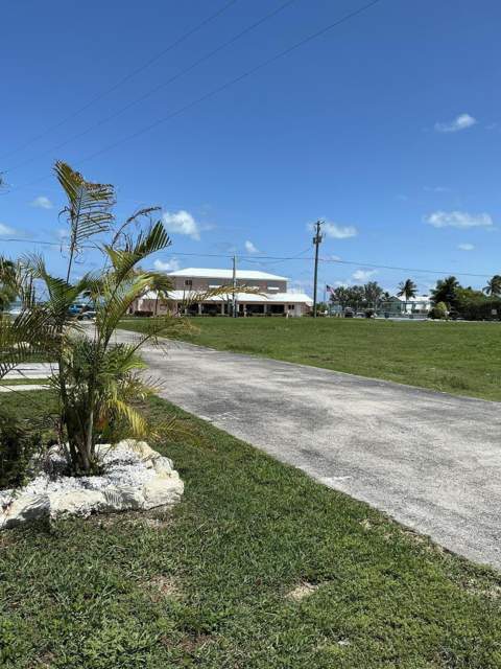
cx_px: 250
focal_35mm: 28
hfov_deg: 49.7
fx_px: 540
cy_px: 334
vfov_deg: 63.4
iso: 25
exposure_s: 1/2538
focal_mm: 3
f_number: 1.8
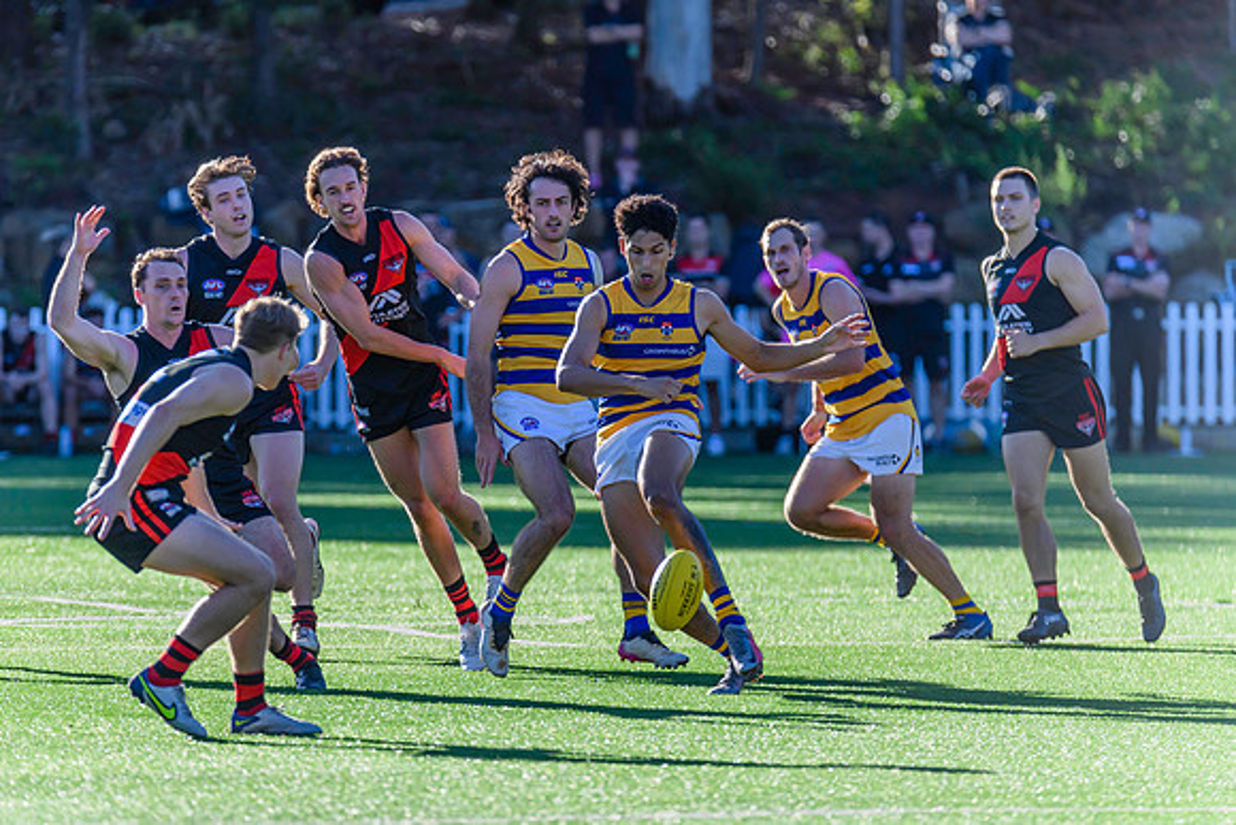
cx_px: 512
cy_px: 378
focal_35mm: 529
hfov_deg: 3.9
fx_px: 18153
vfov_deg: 2.6
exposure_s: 1/2000
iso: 800
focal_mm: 450
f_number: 6
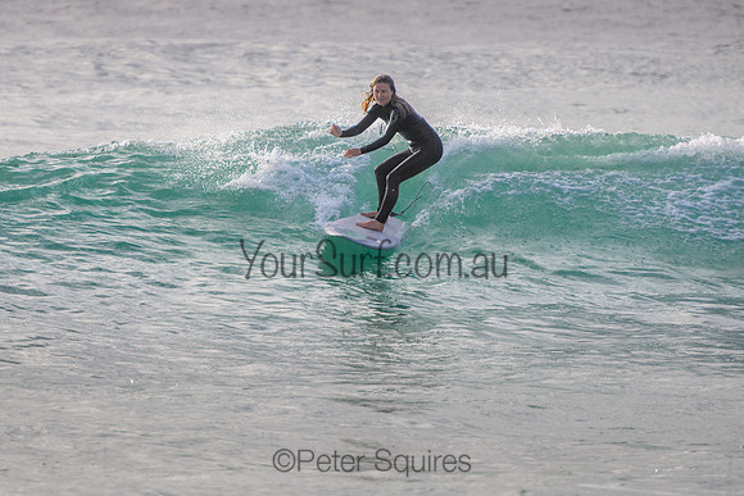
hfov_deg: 3.7
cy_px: 271
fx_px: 11372
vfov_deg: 2.5
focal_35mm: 550
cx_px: 281
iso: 320
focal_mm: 400
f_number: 5.6
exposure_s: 1/2000
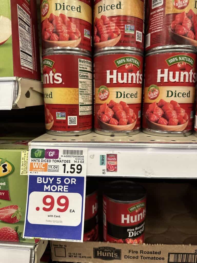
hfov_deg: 56.8
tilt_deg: -11.6
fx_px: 182
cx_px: 98
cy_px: 132
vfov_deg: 71.6
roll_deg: -1.1
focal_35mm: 24
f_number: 1.78
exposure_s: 1/79
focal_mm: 6.86
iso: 250
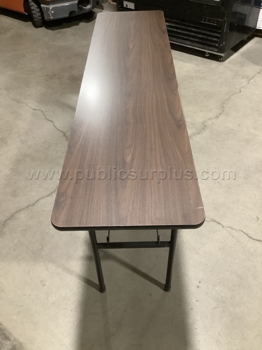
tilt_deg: -41.9
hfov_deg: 45.4
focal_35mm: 31
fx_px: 313
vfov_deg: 58.4
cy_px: 175
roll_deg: +3.8
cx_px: 131
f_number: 2.4
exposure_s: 1/40
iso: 400
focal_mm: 3.3
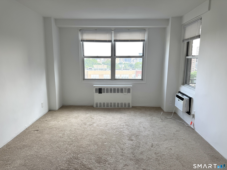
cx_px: 114
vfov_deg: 56.8
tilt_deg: -9.4
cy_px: 85
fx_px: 157
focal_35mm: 24
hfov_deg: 71.6
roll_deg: -0.5
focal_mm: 6.76
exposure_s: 1/168
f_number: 1.78
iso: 80
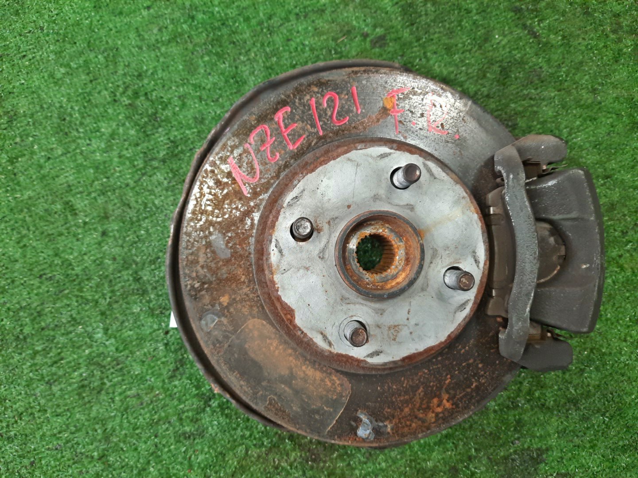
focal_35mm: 25
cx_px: 319
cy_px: 239
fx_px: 461
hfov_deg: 69.4
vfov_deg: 54.9
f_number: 2
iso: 220
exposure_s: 1/50
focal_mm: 4.6
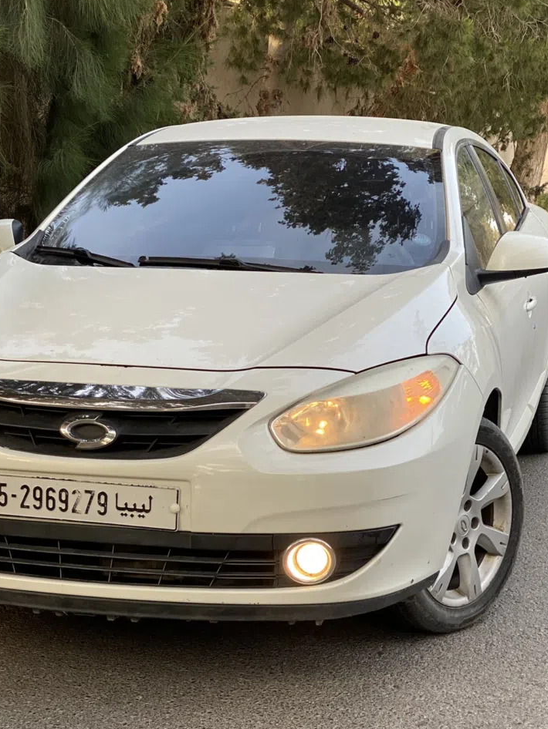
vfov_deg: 25.9
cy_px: 434
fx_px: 1582
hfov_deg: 19.6
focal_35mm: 75
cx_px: 272
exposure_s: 1/122
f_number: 2
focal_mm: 6
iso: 40
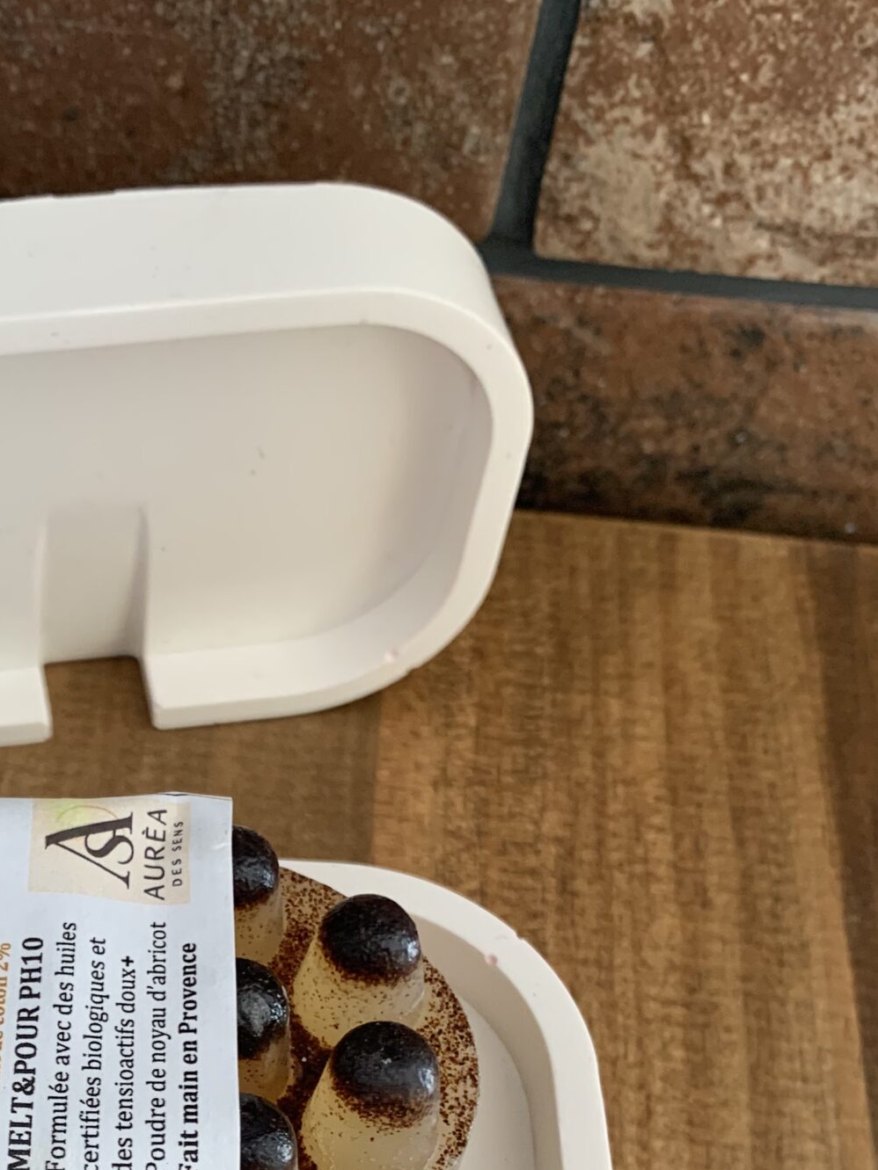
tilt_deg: -55.4
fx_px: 1691
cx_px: 98
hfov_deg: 28.1
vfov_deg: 36.4
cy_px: 996
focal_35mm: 50
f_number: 1.8
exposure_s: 1/66
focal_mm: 4.25
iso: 100
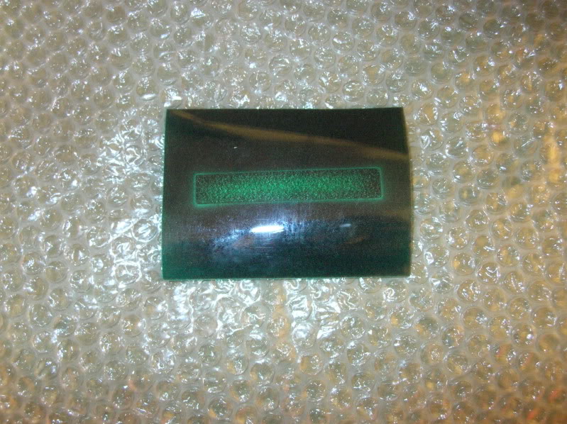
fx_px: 589
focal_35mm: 36
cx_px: 284
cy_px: 212
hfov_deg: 51.4
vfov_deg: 39.6
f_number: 2.7
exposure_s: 2
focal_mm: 6
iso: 300
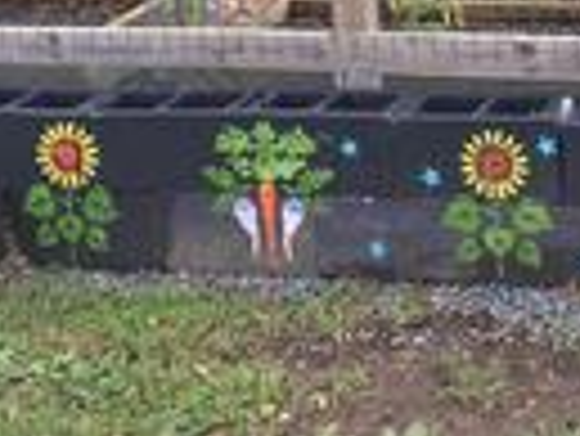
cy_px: -234
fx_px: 1509
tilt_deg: -6.3
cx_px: 643
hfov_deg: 20.7
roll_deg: +0.4
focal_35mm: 90
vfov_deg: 15.1
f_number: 2.2
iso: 32
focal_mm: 4.15
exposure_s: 1/200
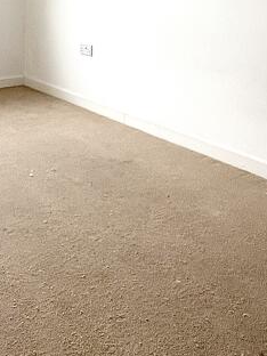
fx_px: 473
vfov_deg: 37.6
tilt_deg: -3.2
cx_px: 102
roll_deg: -0.6
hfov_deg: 31.4
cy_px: 15
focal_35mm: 46
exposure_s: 1/125
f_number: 2.2
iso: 100
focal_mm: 2.22
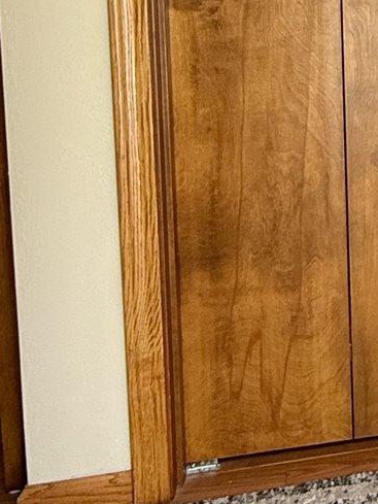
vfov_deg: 27.2
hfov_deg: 18.5
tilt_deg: -6.1
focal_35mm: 66
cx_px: 637
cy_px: -34
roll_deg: -1.4
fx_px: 961
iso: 125
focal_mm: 2.22
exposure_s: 1/120
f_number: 2.2
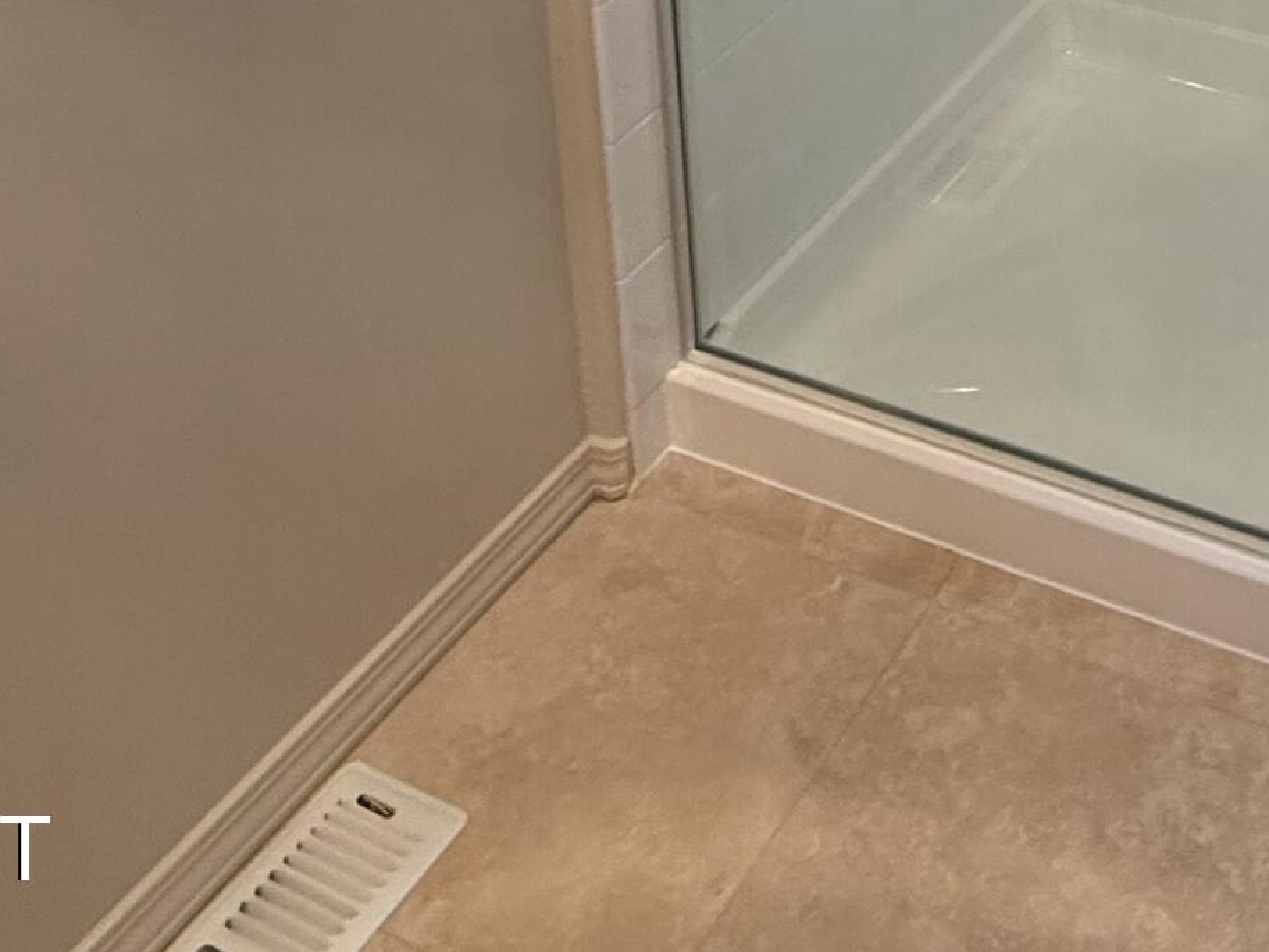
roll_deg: -1.0
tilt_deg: -12.5
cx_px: 1332
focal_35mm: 46
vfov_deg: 23.4
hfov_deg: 36.2
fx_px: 1687
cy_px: -571
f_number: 2.2
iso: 200
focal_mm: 2.22
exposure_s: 1/120
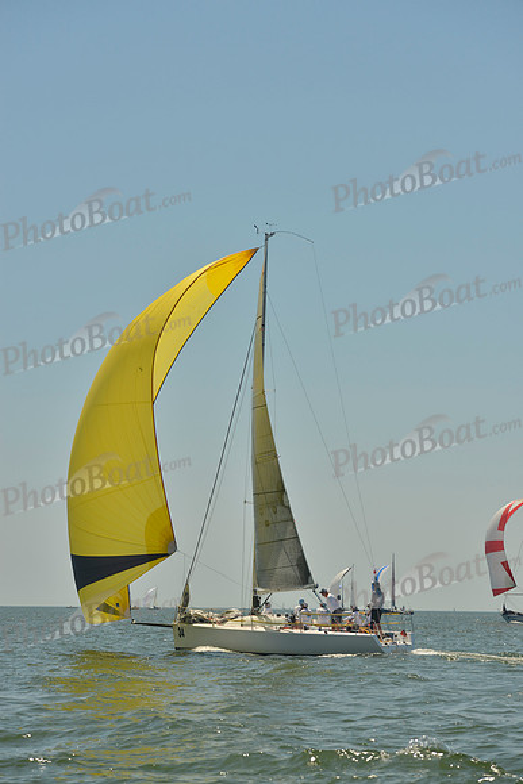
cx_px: 262
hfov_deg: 14.9
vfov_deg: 22.1
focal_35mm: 92
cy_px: 392
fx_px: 2003
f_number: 7.1
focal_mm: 92
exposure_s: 1/800
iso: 200
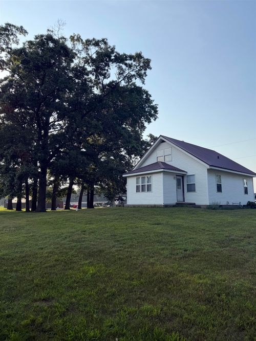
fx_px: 237
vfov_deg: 71.6
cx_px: 128
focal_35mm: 24
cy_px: 170
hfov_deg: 56.8
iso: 80
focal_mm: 6.76
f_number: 1.78
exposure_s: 1/2611
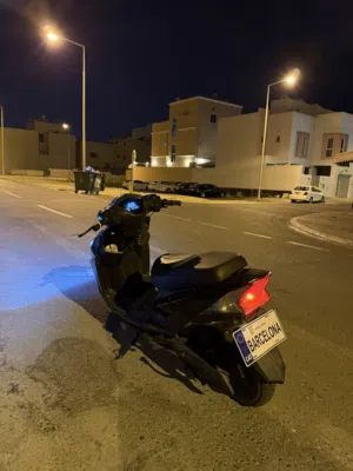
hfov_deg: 56.8
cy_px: 236
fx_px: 326
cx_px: 176
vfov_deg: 71.6
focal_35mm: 24
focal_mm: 6.76
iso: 800
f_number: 1.78
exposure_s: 1/25
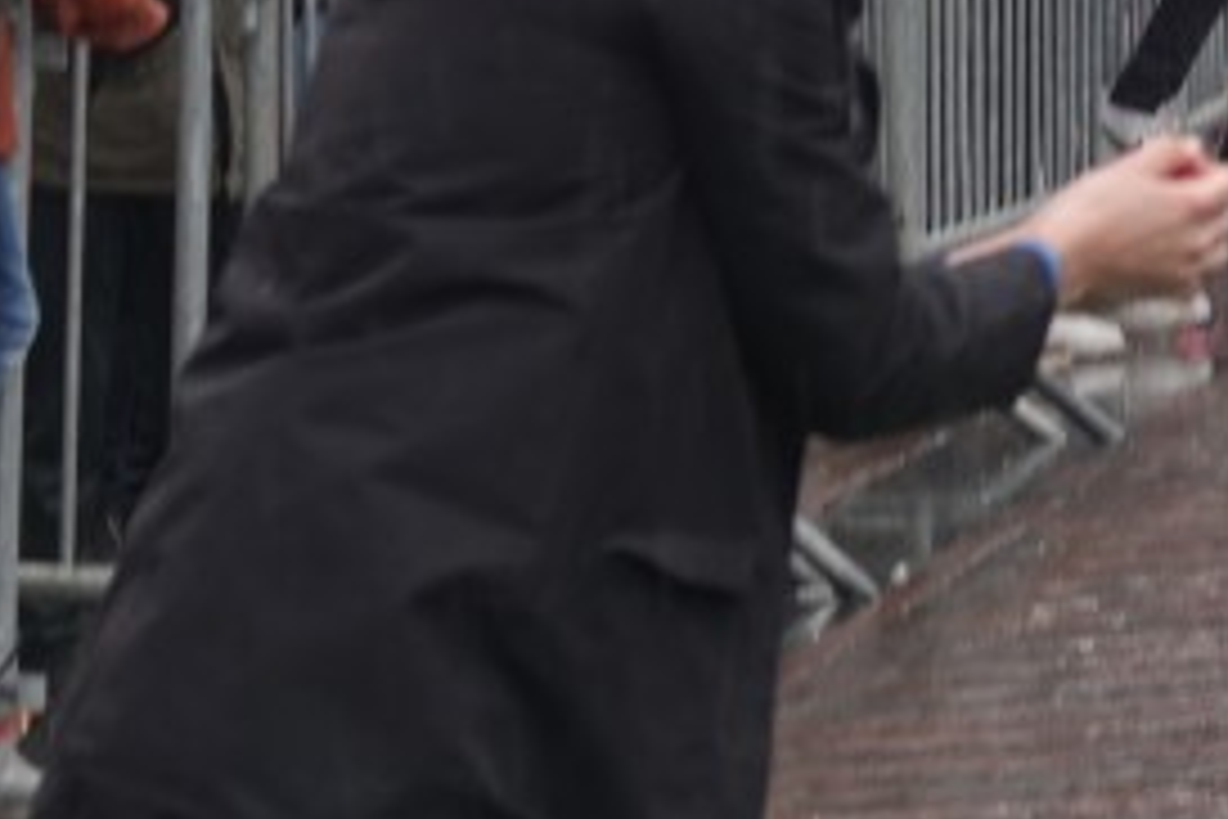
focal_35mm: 419
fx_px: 14291
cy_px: -198
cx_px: 1295
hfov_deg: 4.9
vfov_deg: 3.3
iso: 100
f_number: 4
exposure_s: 1/160
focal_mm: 46.41
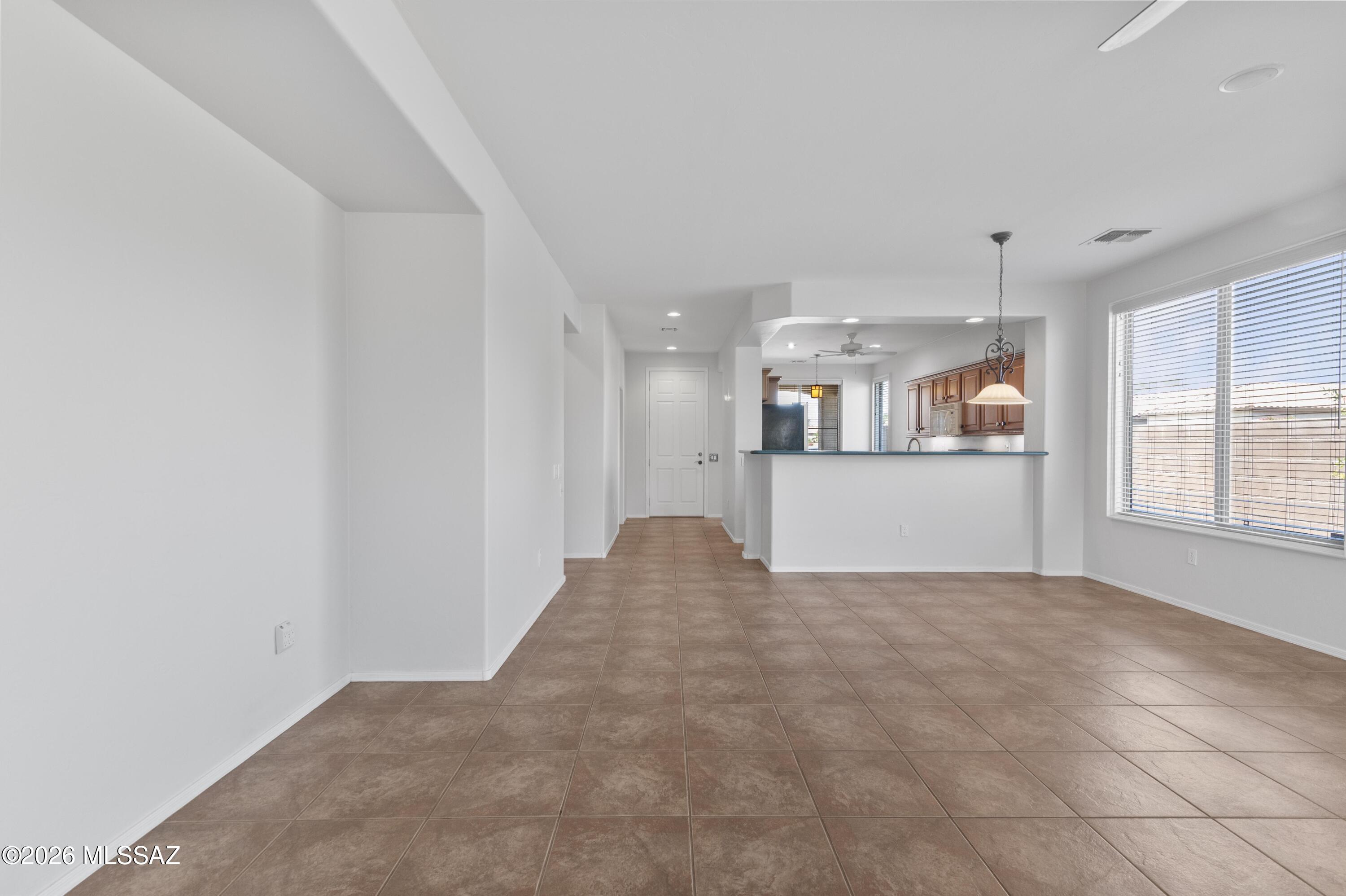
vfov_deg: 73.7
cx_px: 673
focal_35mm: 16
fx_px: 598
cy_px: 448
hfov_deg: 96.8
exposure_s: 1/5
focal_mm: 16
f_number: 13
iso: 1250
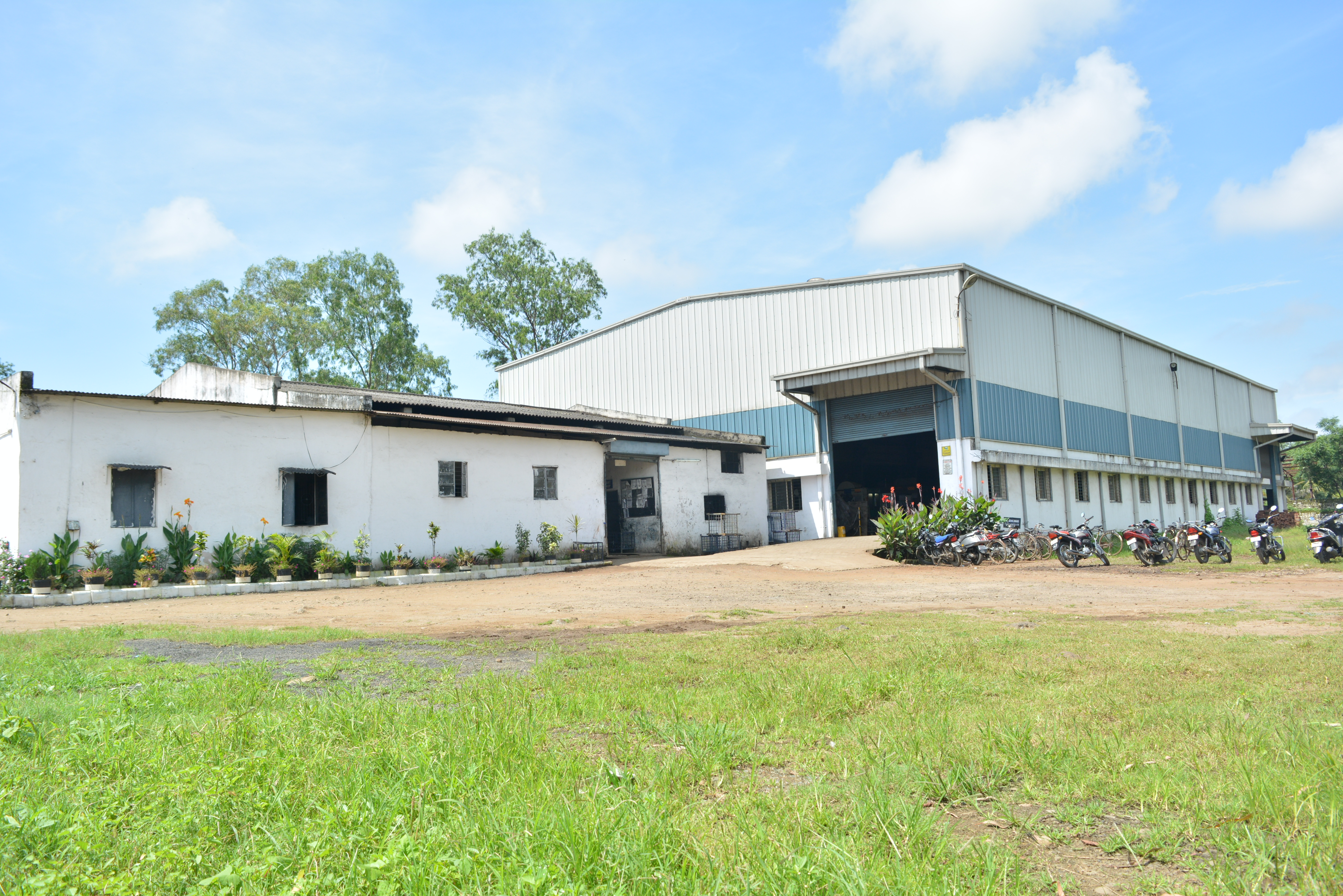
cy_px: 448
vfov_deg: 48.0
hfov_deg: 67.4
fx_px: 1007
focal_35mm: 27
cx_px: 672
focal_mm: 18
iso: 160
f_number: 7.1
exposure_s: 1/400
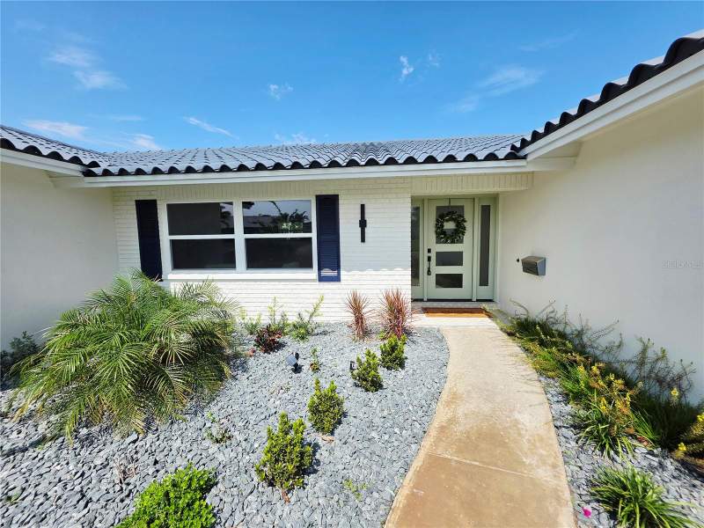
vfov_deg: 89.9
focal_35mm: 13
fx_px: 264
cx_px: 352
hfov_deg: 106.2
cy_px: 264
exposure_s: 1/2500
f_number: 1.9
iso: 32
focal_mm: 2.2
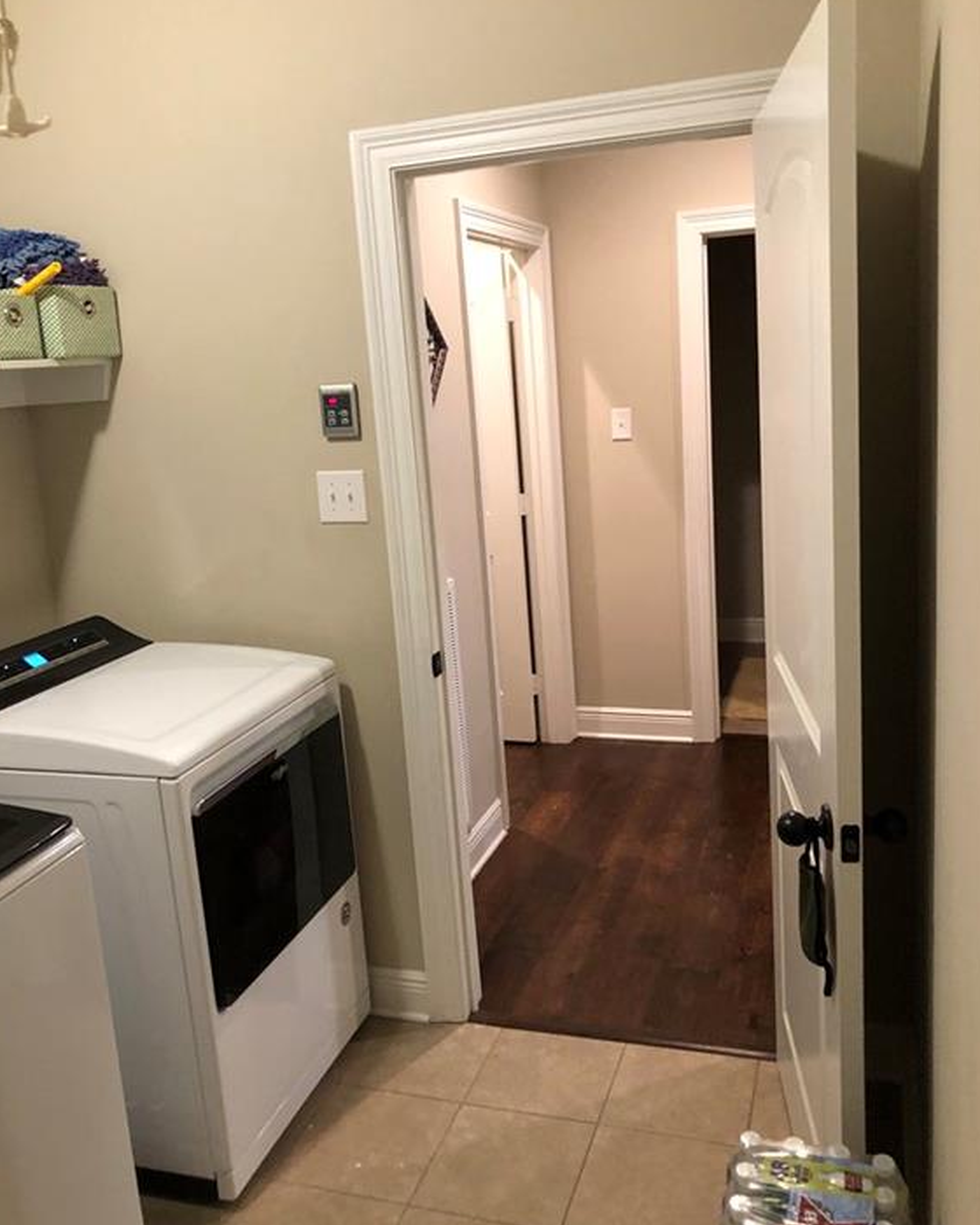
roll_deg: +4.5
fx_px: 1088
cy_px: 595
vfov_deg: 58.8
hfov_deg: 48.5
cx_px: 486
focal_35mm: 30
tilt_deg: -11.6
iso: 100
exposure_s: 1/12
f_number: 1.8
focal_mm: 3.99
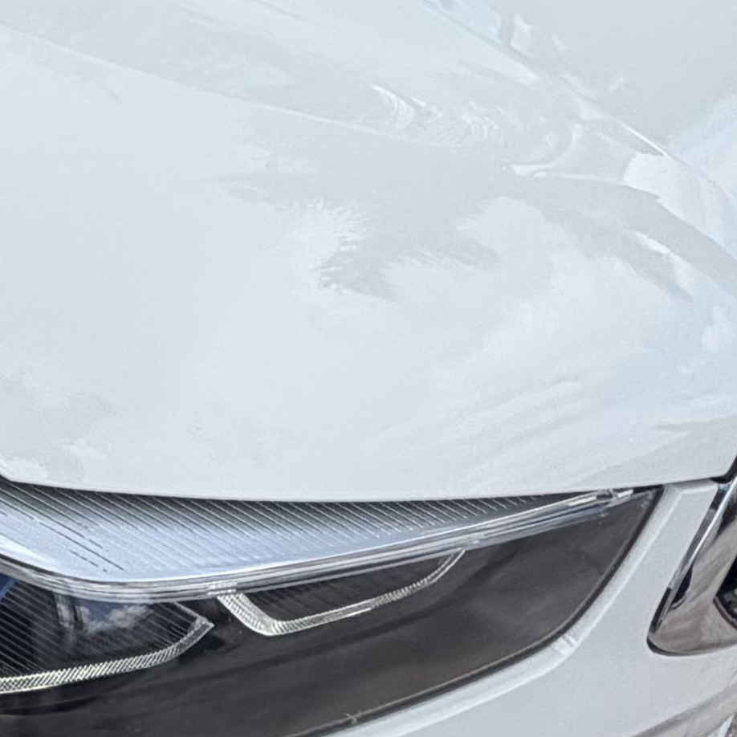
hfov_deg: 19.6
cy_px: -95
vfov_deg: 26.5
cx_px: -658
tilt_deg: -30.1
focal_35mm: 59
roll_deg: +1.5
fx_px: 1421
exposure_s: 1/770
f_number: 2.2
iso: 40
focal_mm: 2.22
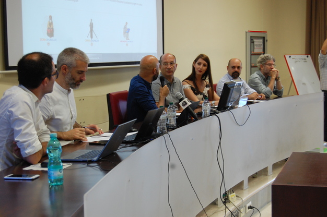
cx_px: 164
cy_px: 108
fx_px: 572
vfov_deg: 21.5
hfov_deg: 31.9
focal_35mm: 63
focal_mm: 42
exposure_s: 1/30
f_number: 5.3
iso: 800
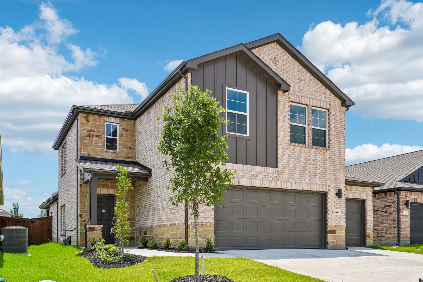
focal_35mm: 30
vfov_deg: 43.6
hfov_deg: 61.9
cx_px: 212
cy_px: 141
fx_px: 352
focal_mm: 30
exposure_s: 1/320
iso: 100
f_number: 8
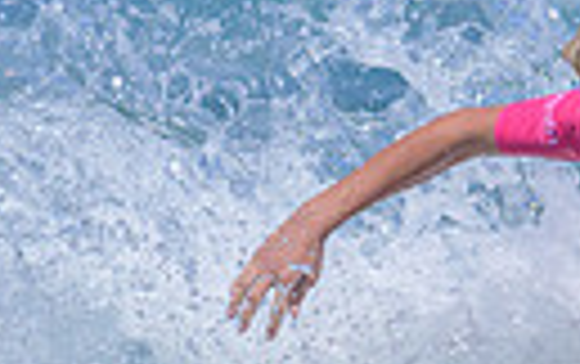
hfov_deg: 0.9
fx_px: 38065
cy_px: 528
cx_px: 810
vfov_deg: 0.5
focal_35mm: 2405
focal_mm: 420
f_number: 11
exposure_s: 1/2000
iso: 720
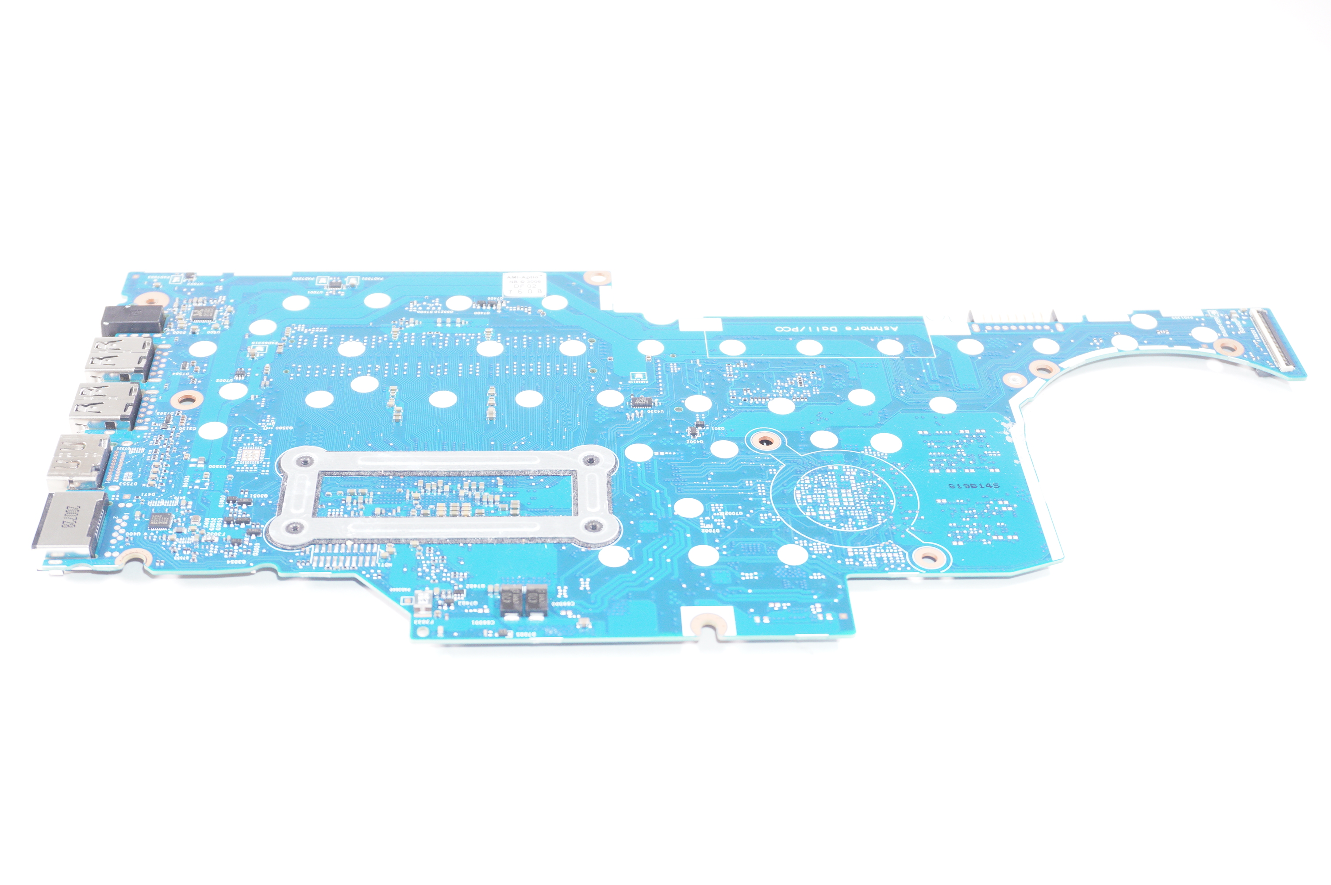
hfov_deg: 43.6
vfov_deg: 29.8
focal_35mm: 45
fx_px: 1662
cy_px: 442
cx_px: 666
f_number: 6.3
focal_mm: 30
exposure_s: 1/125
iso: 640
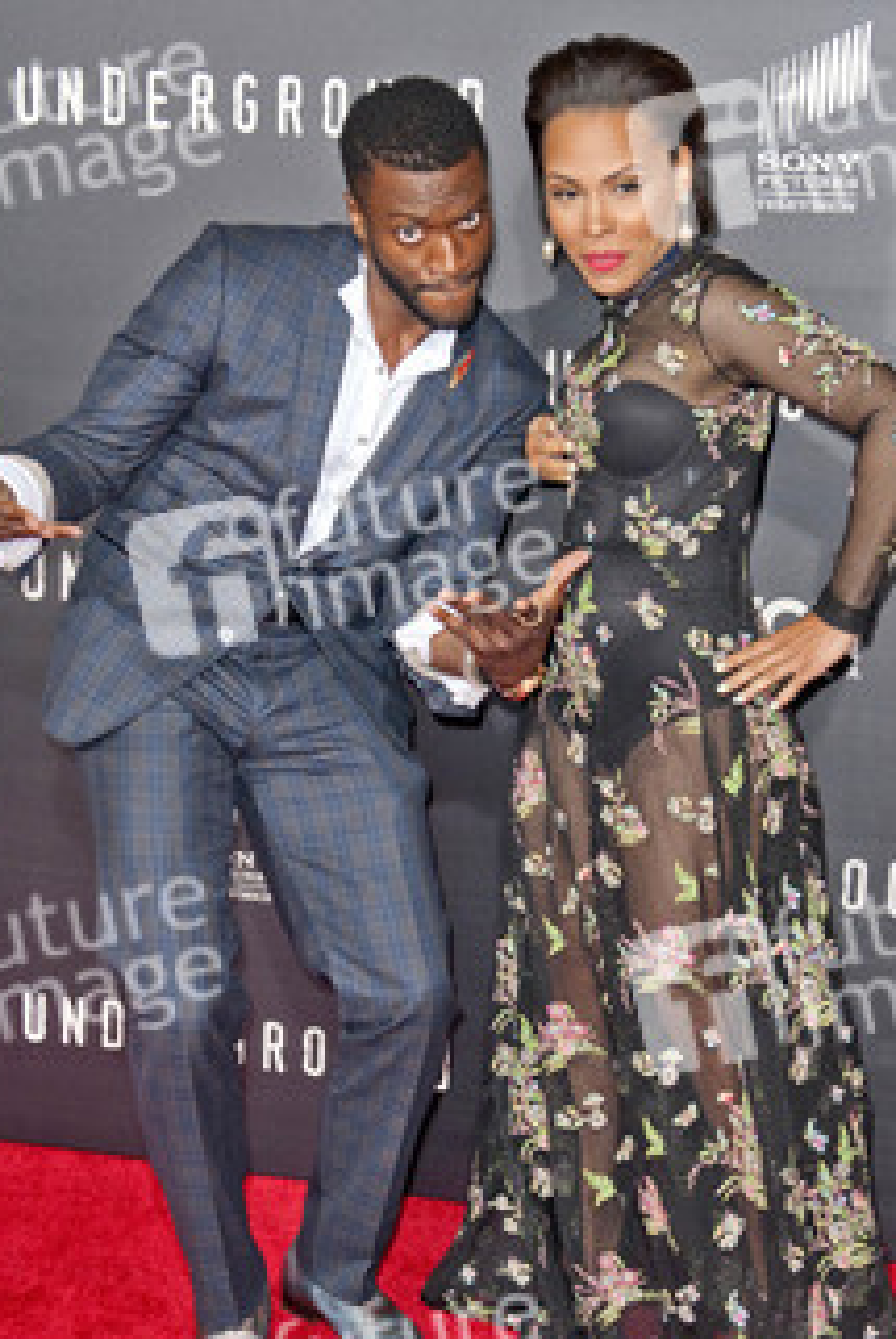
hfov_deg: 24.3
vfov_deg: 35.5
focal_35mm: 56
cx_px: 465
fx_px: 2084
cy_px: 768
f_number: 4.5
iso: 800
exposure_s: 1/400
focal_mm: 45
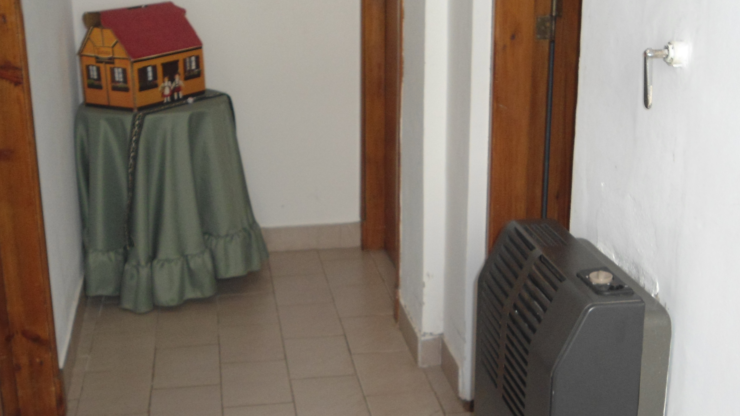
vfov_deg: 21.4
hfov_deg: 37.2
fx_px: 1099
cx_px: 392
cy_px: 247
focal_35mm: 56
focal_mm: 6.7
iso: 200
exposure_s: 1/40
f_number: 3.2
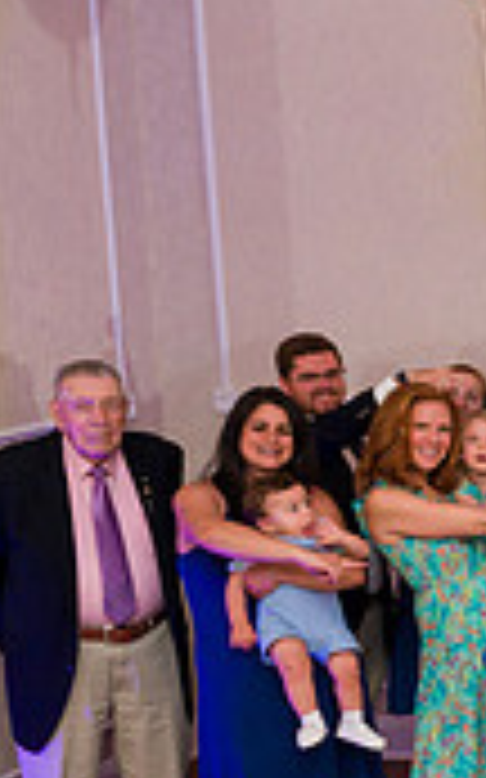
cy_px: 526
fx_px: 1739
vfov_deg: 25.1
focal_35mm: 82
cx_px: 1152
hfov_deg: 12.6
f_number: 5
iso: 1250
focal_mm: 24
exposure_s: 1/200
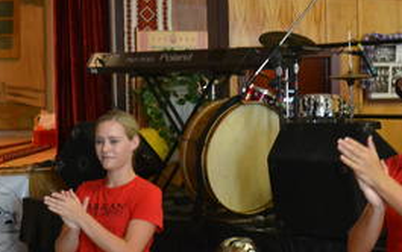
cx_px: 247
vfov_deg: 13.4
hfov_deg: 21.2
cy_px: 116
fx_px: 1074
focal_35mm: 98
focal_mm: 34
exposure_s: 1/60
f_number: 4.2
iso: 2500
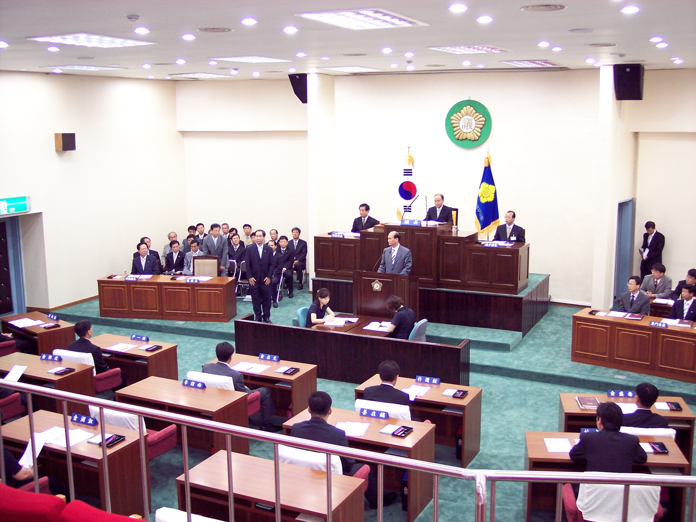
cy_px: 261
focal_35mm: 39
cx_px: 348
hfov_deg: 47.9
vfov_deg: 36.8
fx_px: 784
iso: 200
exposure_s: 1/15
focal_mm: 8
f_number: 2.8
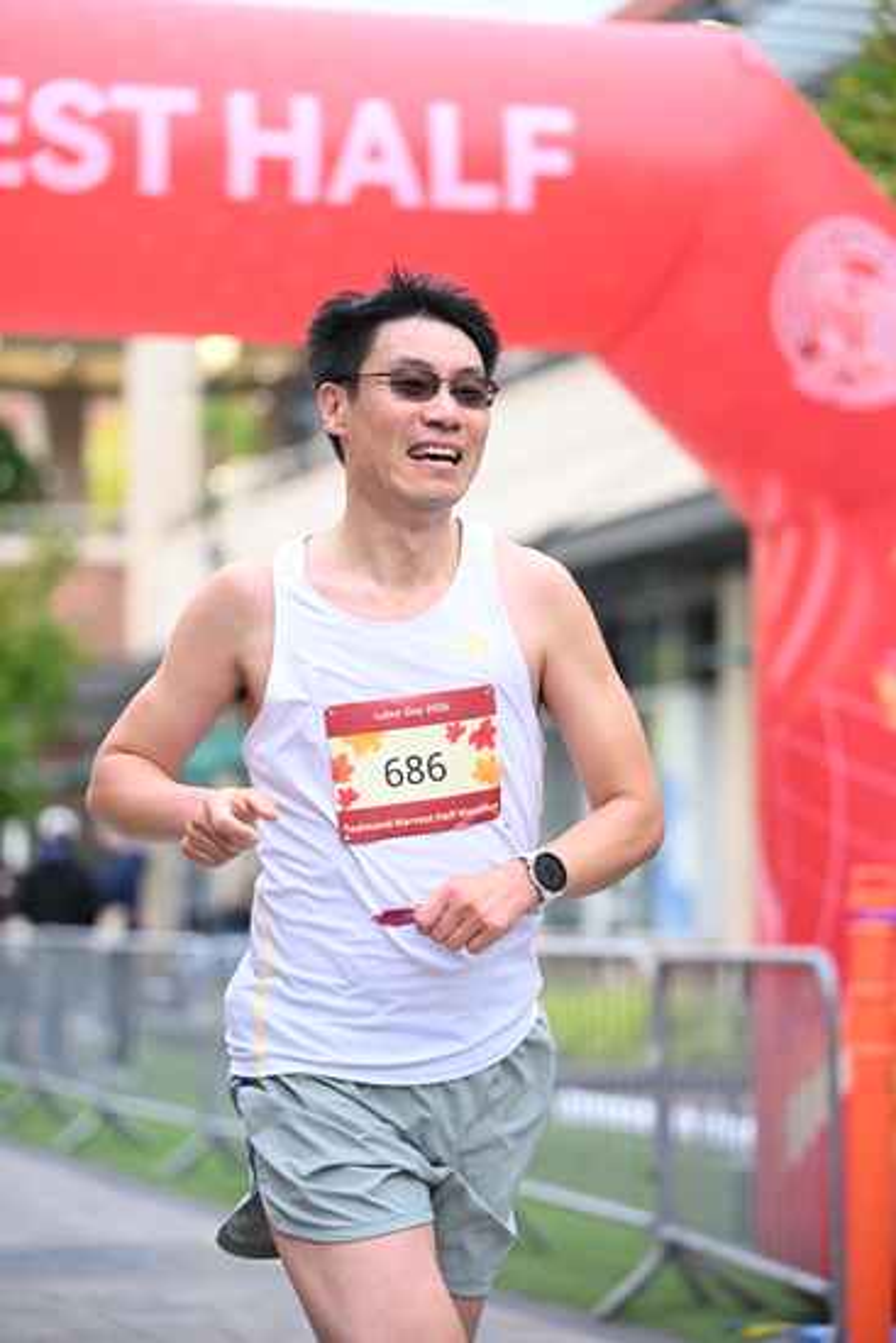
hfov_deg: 13.2
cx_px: 448
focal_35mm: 104
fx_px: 3880
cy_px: 672
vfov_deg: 19.6
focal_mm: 104
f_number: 2.8
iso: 1000
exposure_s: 1/1250
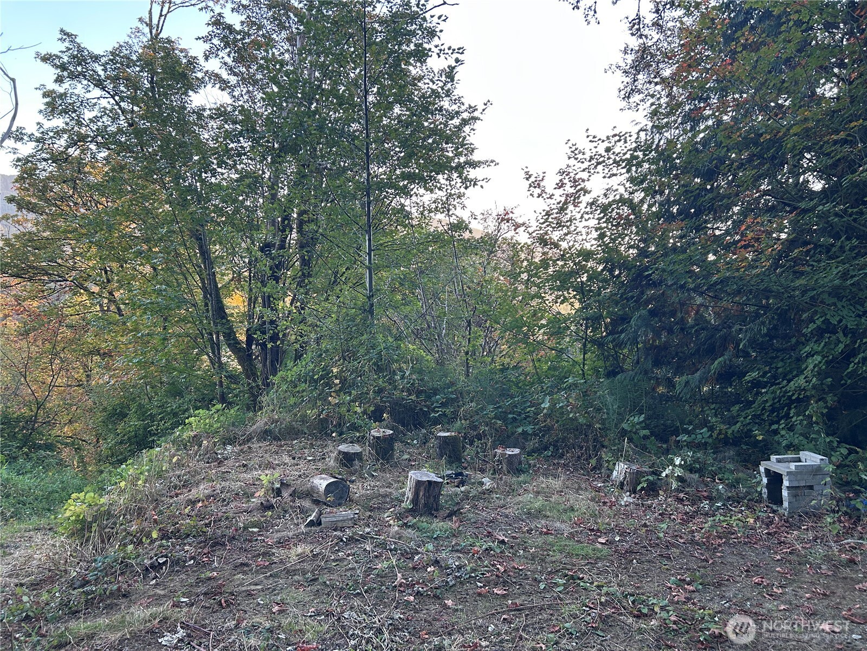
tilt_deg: -3.8
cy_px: 326
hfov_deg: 67.3
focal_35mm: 26
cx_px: 434
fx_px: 651
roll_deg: -1.9
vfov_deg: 53.1
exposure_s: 1/121
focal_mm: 5.7
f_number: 1.5
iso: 100
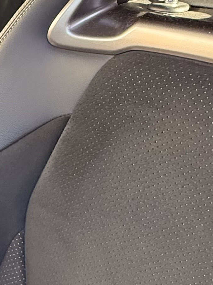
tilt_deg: -34.9
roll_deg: +3.0
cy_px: 180
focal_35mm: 63
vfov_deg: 30.6
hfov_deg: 20.3
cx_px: -97
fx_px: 517
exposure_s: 1/99
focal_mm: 2.22
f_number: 2.2
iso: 250
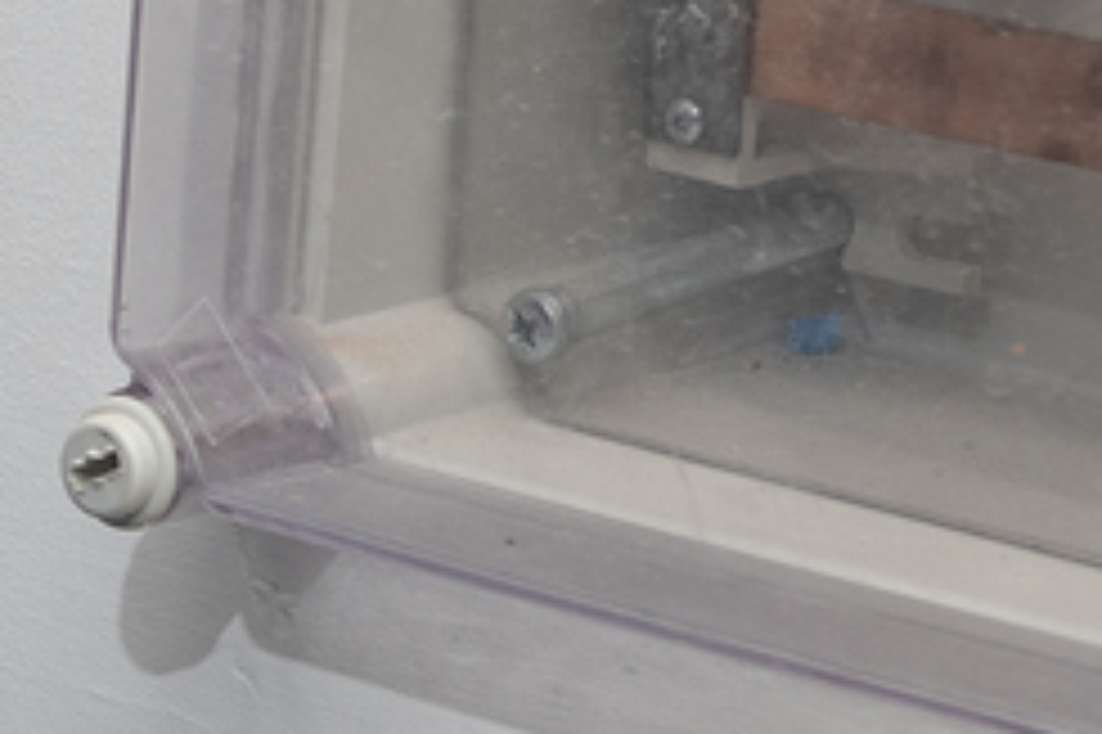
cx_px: -823
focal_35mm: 359
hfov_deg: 5.7
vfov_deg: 3.8
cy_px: 1096
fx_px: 10982
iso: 200
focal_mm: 70
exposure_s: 1/200
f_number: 7.1
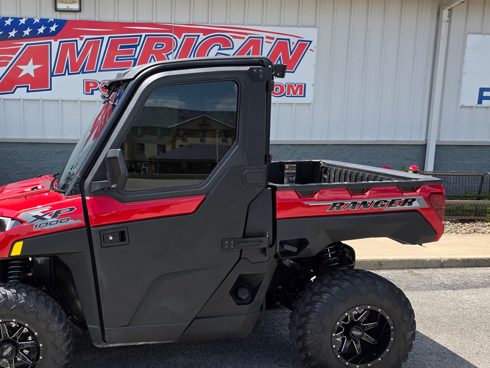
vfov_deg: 39.4
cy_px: 225
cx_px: 135
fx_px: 510
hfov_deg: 49.7
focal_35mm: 36
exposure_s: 1/4055
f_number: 1.4
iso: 64
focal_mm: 6.5
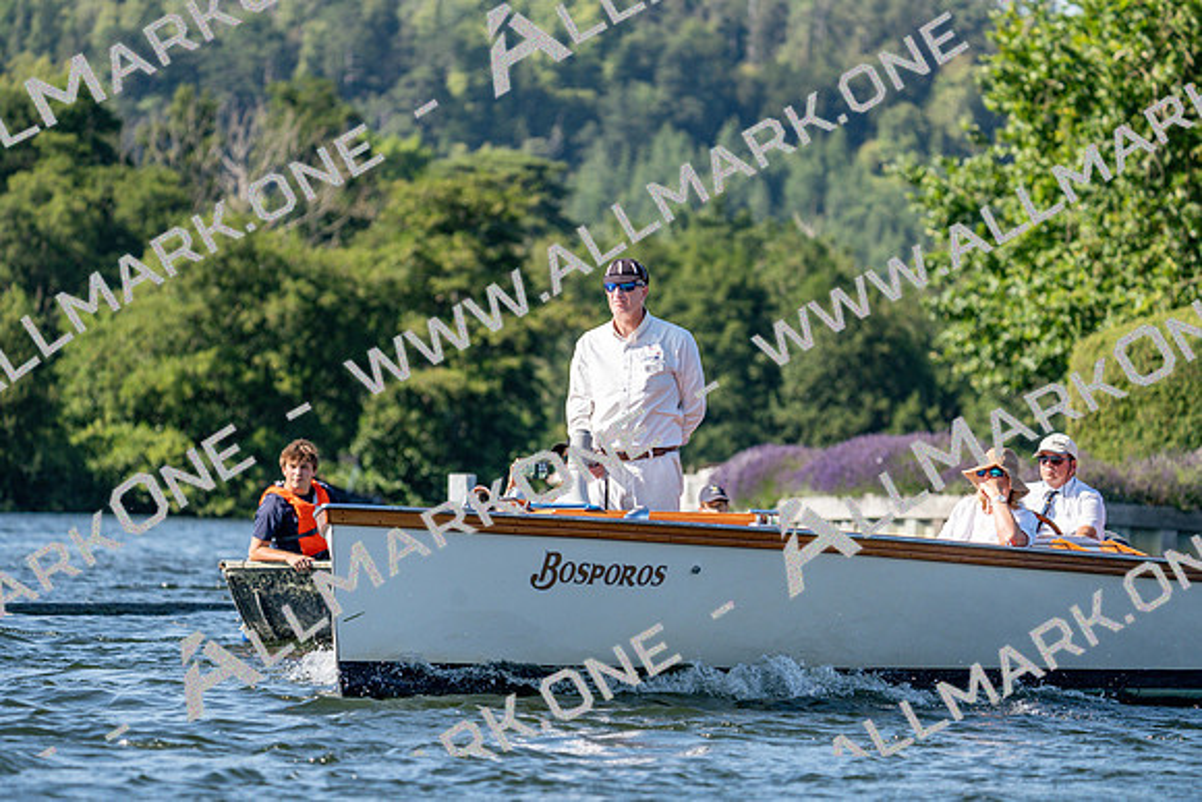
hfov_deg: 7.9
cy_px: 401
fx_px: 8649
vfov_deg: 5.3
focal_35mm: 259
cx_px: 601
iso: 400
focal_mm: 259
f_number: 5.6
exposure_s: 1/1600
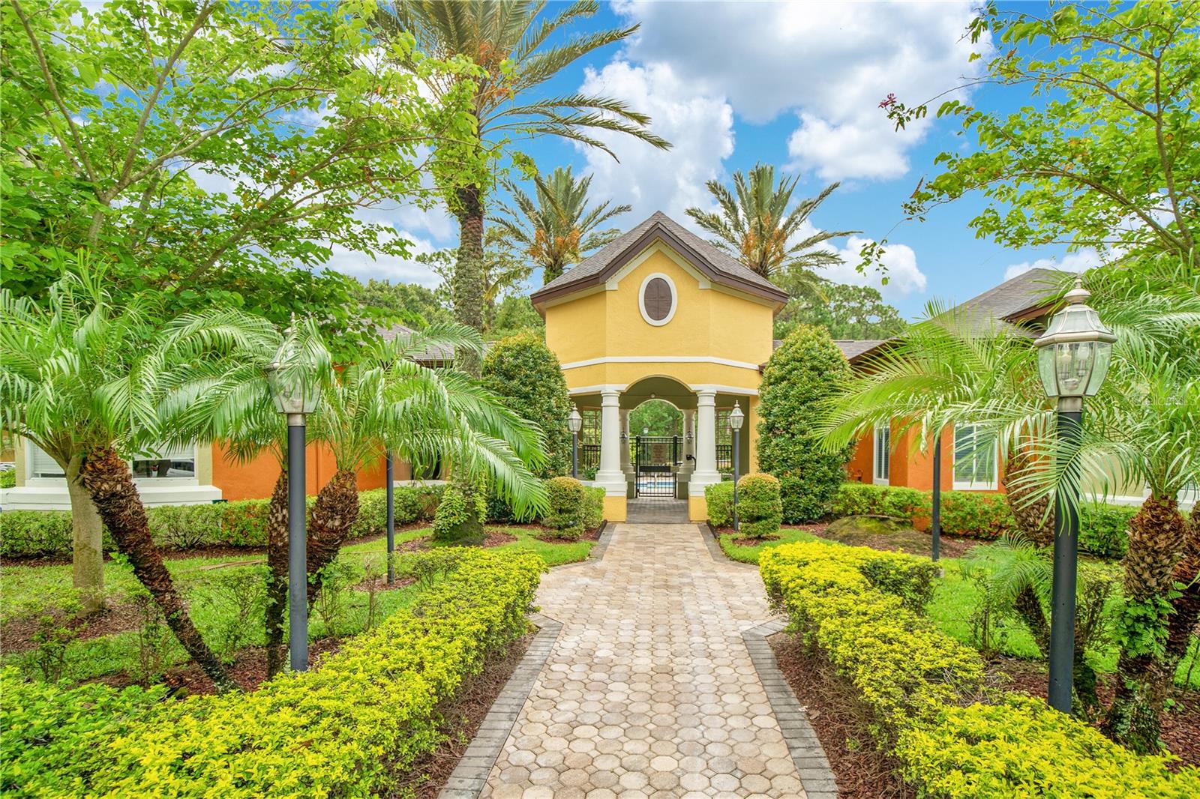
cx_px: 600
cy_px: 400
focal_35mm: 16
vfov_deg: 73.7
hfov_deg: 96.7
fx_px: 533
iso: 100
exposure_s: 1/80
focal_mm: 16
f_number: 5
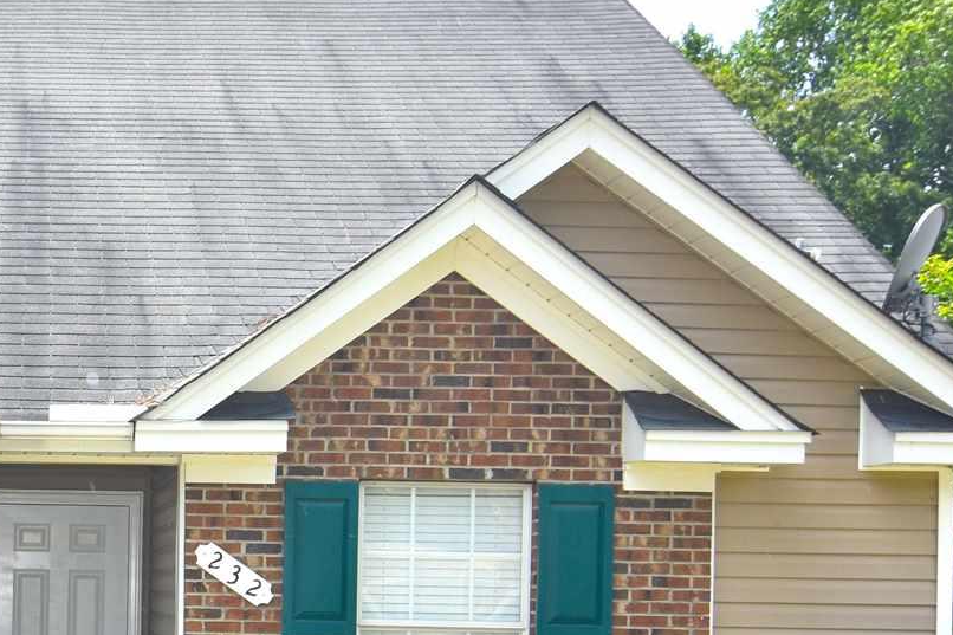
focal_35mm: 61
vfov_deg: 21.7
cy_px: 576
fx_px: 1614
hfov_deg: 30.0
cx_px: -54
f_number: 8
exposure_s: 1/500
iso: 220
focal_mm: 16
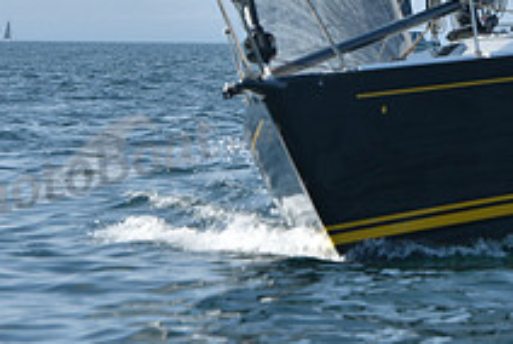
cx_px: 409
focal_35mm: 437
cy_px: 6
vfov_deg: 3.2
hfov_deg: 4.7
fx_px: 6236
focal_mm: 160
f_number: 7.1
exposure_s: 1/1600
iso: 320
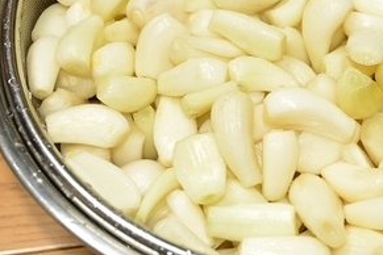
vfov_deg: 15.4
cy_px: 52
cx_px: 325
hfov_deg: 22.7
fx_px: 936
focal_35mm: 88
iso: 1400
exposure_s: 1/60
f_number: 5
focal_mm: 32
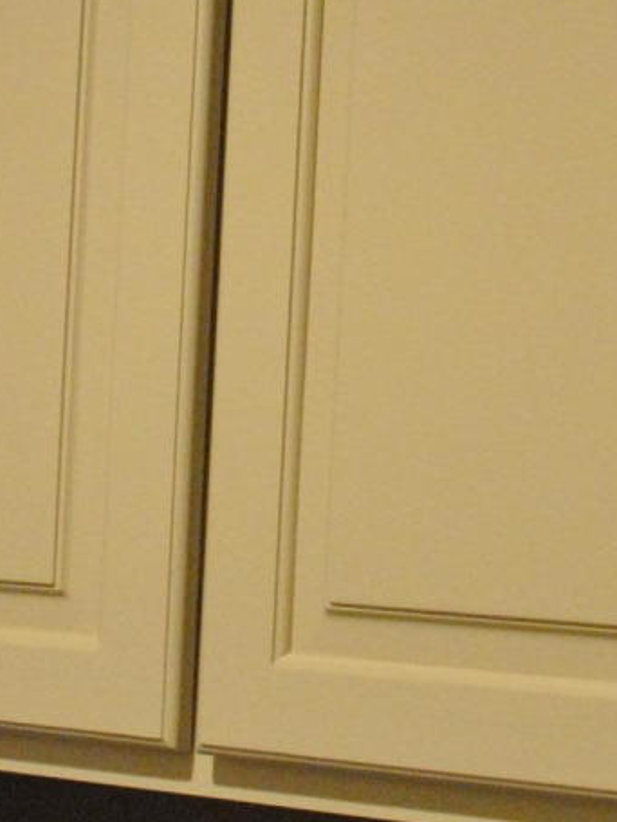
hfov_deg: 13.0
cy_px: 438
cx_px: 357
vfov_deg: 17.3
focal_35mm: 114
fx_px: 2709
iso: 1250
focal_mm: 18
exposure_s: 1/30
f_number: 3.5
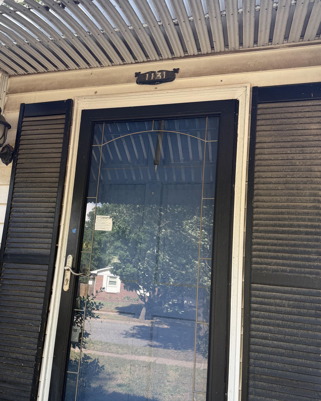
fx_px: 368
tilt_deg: +9.2
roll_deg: -3.6
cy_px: 222
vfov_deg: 57.0
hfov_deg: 46.9
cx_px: 132
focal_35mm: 31
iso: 80
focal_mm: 6.76
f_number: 1.78
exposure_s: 1/385
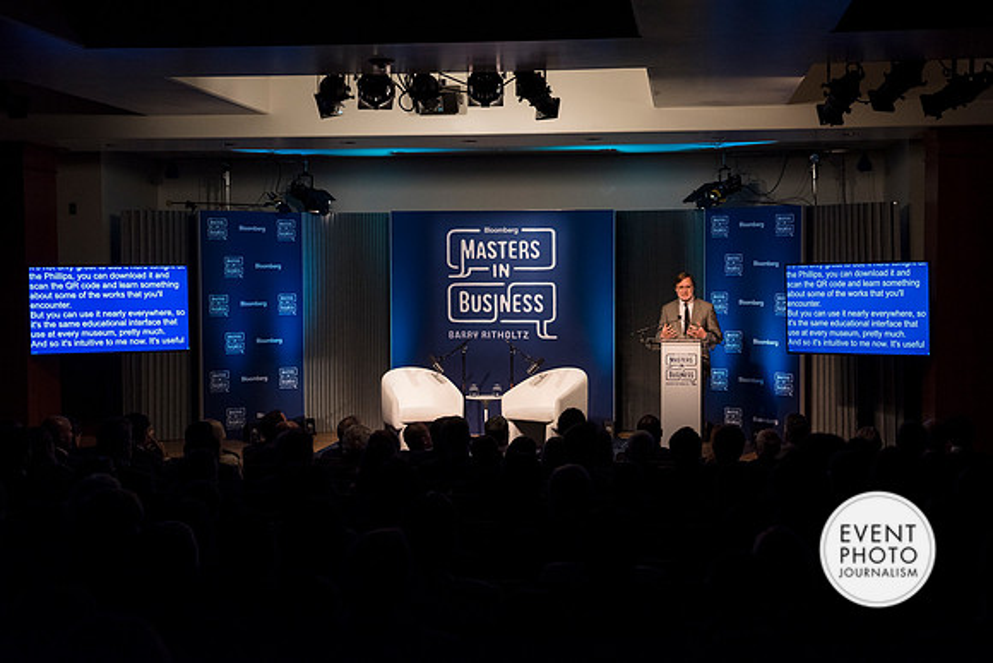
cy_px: 335
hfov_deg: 35.9
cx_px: 510
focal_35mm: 56
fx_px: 1532
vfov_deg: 24.4
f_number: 5
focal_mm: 52
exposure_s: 1/125
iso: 800
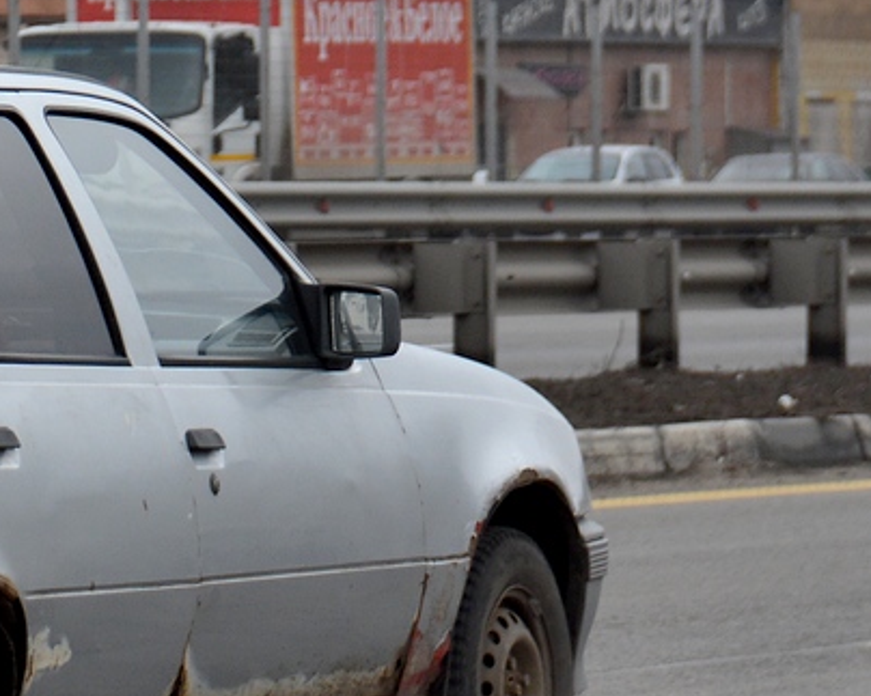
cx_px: -206
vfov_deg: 4.9
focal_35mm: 313
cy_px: 194
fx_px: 8077
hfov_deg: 6.1
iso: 400
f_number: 5
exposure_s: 1/1250
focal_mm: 75
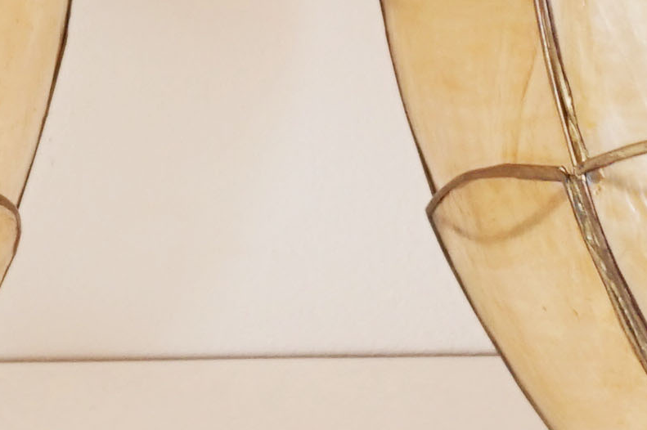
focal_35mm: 207
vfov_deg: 6.6
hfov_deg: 9.9
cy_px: -151
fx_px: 3717
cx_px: 233
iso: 100
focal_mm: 20
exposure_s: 1/60
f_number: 4
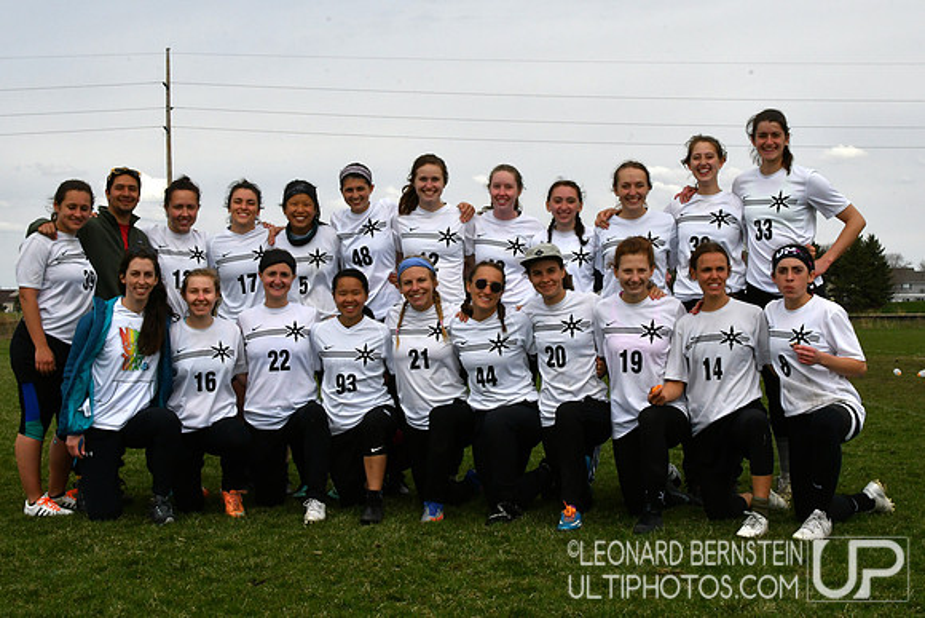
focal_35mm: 52
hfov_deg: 37.8
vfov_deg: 25.8
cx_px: 462
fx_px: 1349
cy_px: 309
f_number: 18
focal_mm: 35
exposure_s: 1/640
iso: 800
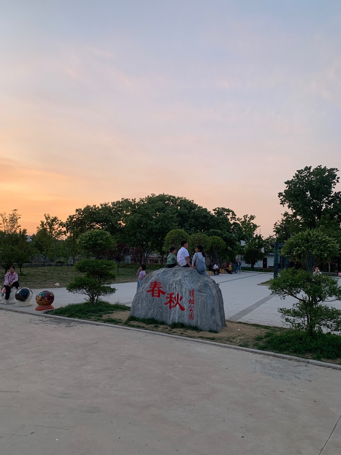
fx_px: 341
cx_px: 170
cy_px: 228
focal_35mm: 26
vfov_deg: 67.3
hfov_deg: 53.1
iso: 64
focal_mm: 4.25
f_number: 1.8
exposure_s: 1/122
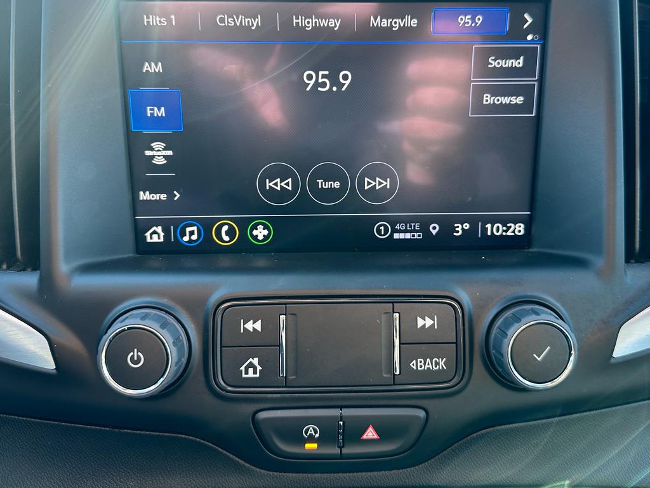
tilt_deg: -25.3
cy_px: 187
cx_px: 347
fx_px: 563
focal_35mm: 30
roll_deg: -0.9
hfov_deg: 59.9
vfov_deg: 46.4
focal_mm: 6.86
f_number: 1.78
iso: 125
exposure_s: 1/105
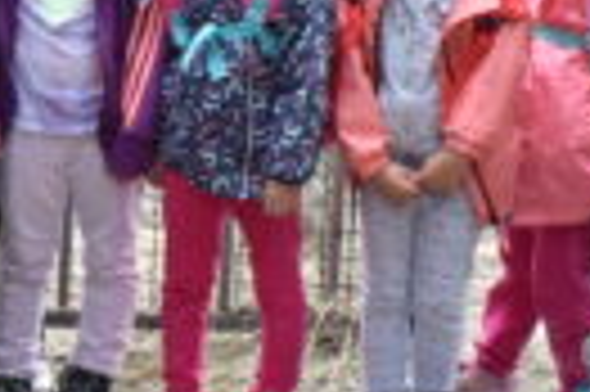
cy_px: -126
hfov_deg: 9.7
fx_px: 3305
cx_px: -495
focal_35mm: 202
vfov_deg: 6.7
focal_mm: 23
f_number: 10
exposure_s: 1/320
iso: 900
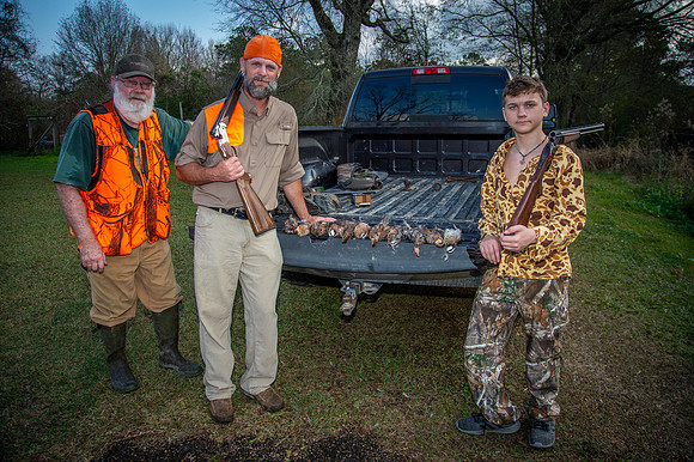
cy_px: 231
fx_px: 462
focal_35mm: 24
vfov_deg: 53.1
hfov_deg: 73.8
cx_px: 347
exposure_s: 1/200
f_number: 7.1
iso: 250
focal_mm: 24
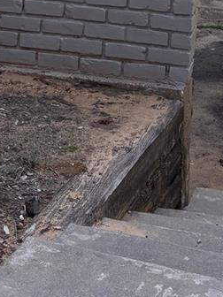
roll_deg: -4.4
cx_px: 159
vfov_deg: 14.7
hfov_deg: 12.4
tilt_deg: -2.6
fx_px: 1022
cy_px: -222
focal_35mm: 119
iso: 50
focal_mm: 5.96
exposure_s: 1/688
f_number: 1.6
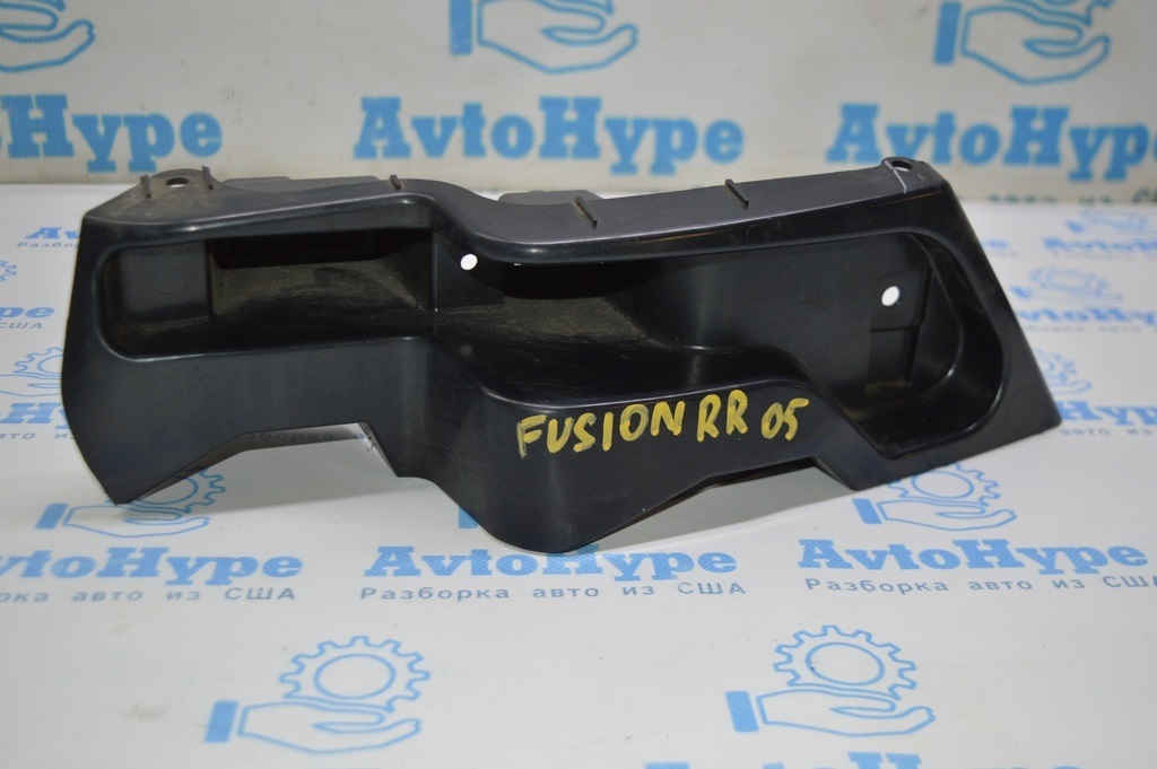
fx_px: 1445
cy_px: 384
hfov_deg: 43.6
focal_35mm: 45
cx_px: 578
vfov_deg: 29.8
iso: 400
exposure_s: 1/80
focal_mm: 30
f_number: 4.2
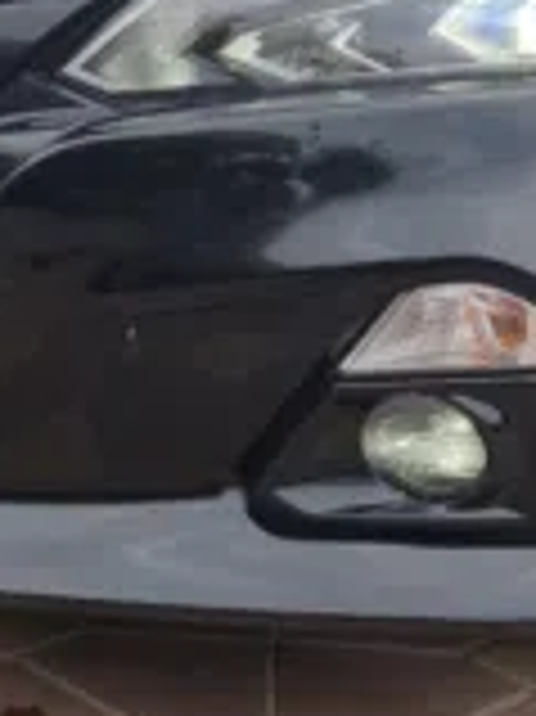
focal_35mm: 58
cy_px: 189
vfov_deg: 32.7
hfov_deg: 25.2
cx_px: 311
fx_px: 1199
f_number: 1.62
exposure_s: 1/1634
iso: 50
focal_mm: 6.45
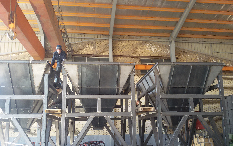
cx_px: 116
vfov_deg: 38.2
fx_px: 210
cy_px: 87
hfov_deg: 58.1
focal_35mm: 33
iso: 40
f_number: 2.4
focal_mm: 2.93
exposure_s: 1/33
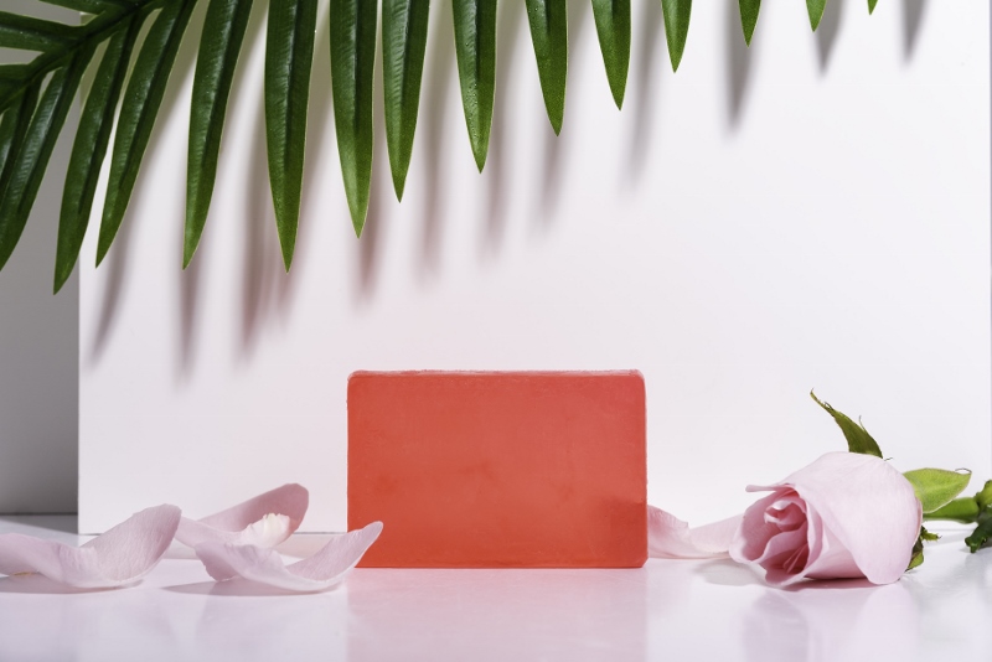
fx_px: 3721
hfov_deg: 15.2
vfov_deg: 10.2
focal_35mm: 135
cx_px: 496
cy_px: 331
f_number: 9
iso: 100
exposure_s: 1/640
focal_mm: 135
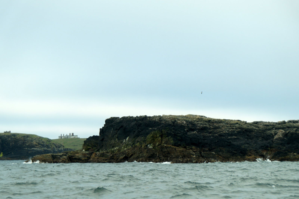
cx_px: 150
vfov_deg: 13.0
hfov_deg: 19.5
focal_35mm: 105
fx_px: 872
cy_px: 100
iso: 250
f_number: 5
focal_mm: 70
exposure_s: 1/125
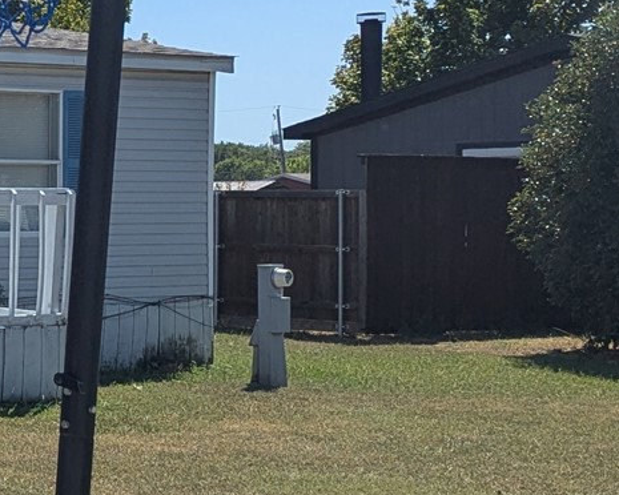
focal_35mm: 103
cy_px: 245
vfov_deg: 15.0
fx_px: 1887
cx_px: -733
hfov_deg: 14.4
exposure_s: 1/2463
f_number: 1.85
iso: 44
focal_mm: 6.81
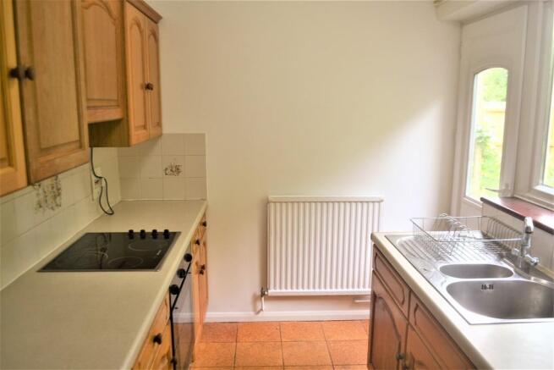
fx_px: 462
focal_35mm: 30
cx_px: 277
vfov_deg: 43.6
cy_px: 185
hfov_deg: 61.9
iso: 400
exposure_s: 1/80
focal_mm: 20
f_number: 4.5
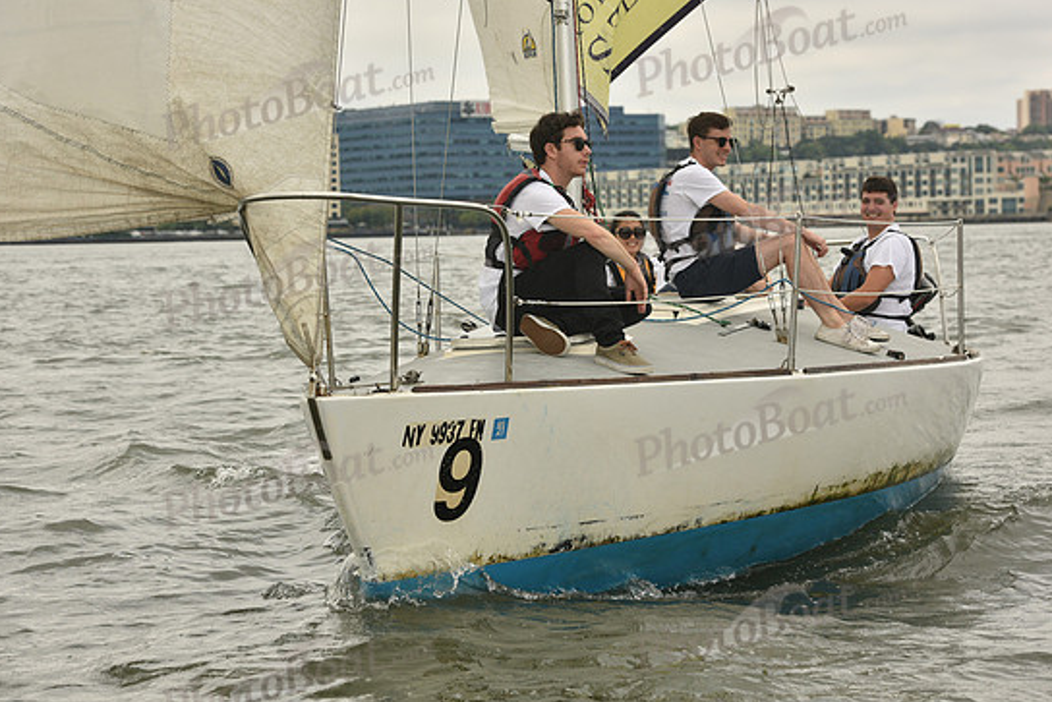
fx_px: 2864
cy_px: 353
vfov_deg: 14.0
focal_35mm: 98
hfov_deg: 20.8
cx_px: 536
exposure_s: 1/1250
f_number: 6.3
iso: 320
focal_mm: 92
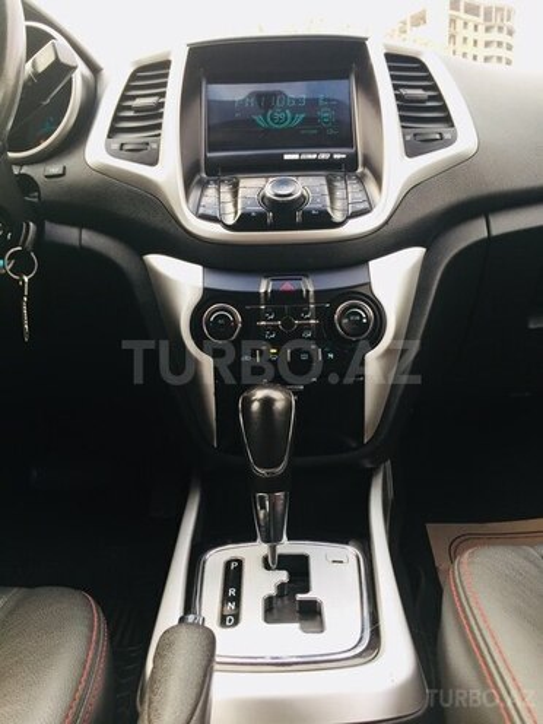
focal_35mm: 29
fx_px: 607
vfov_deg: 61.7
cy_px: 362
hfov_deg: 48.2
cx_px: 272
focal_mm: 4.15
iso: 40
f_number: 2.2
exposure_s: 1/50
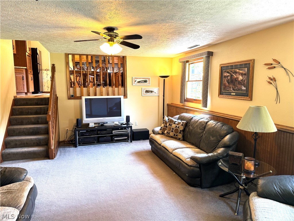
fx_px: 204
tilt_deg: -7.6
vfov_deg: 56.8
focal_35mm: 24
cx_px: 147
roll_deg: +0.1
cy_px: 110
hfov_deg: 71.6
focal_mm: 6.76
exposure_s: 1/60
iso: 125
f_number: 1.78
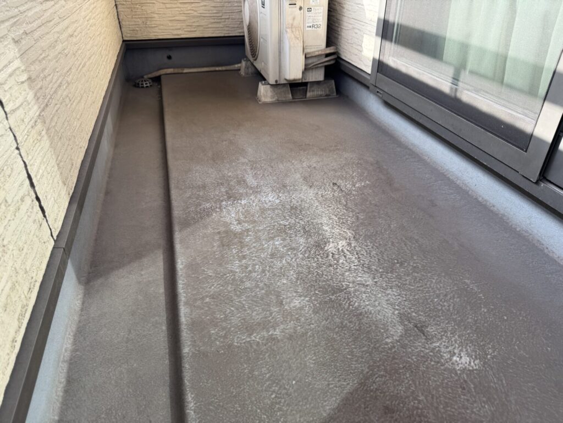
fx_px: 390
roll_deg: -0.9
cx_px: 282
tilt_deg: -33.2
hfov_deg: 71.6
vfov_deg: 56.8
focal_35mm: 24
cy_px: 212
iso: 64
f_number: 1.78
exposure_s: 1/207
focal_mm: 6.76
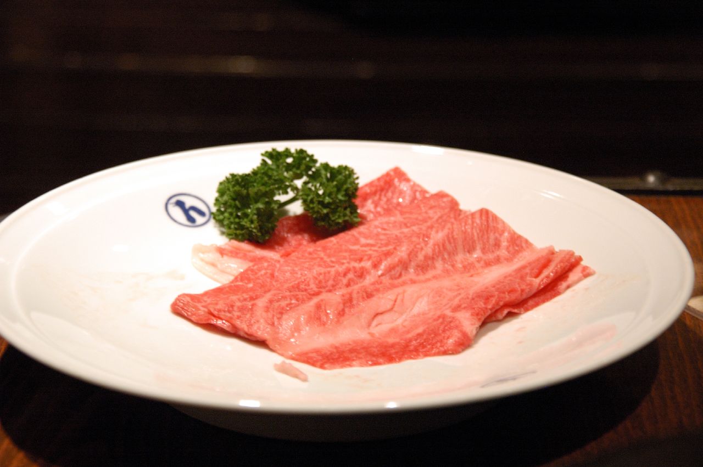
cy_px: 234
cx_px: 352
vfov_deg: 11.7
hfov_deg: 17.5
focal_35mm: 117
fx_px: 2283
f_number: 5.6
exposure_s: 1/6
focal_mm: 78
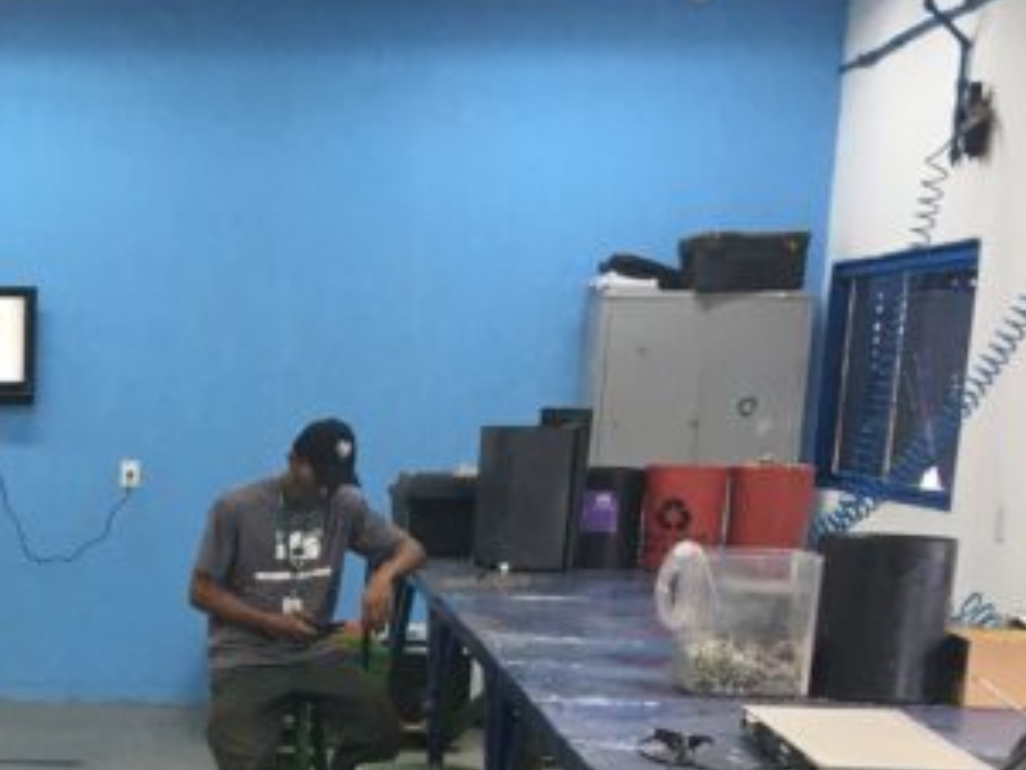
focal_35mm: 74
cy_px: 838
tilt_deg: -12.0
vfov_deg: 19.1
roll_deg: +0.1
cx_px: -92
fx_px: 2194
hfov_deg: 24.6
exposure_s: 1/30
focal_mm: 4.15
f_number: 2.2
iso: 64
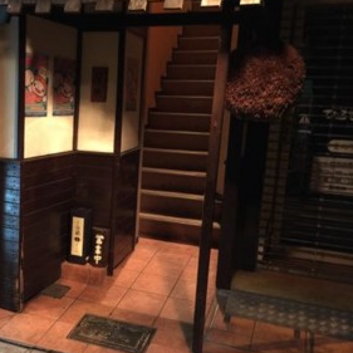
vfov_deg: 40.9
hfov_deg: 39.8
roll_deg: -2.5
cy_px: 180
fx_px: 473
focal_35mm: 41
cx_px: 88
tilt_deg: -9.0
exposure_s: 1/4
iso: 64
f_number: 2.2
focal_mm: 4.15
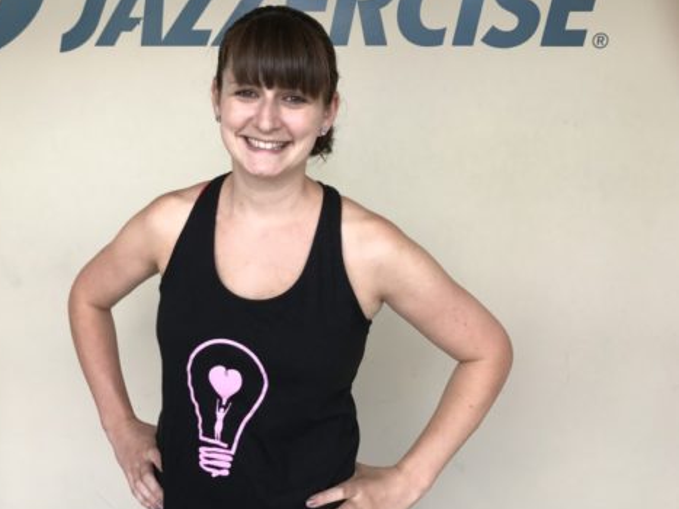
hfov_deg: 50.8
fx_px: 706
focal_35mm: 36
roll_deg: -0.6
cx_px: 252
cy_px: 198
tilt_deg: -7.6
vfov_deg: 39.4
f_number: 1.8
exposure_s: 1/120
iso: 32
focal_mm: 3.99
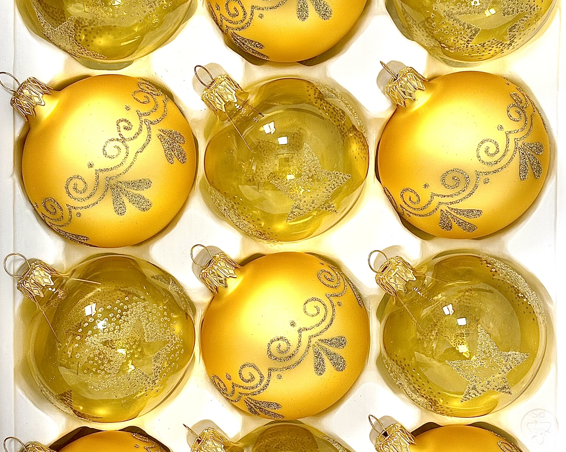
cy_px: 245
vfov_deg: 22.5
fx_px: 1139
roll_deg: +0.6
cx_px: 283
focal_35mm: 68
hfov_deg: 27.9
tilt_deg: -24.7
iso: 80
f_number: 1.6
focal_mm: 5.96
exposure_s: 1/50
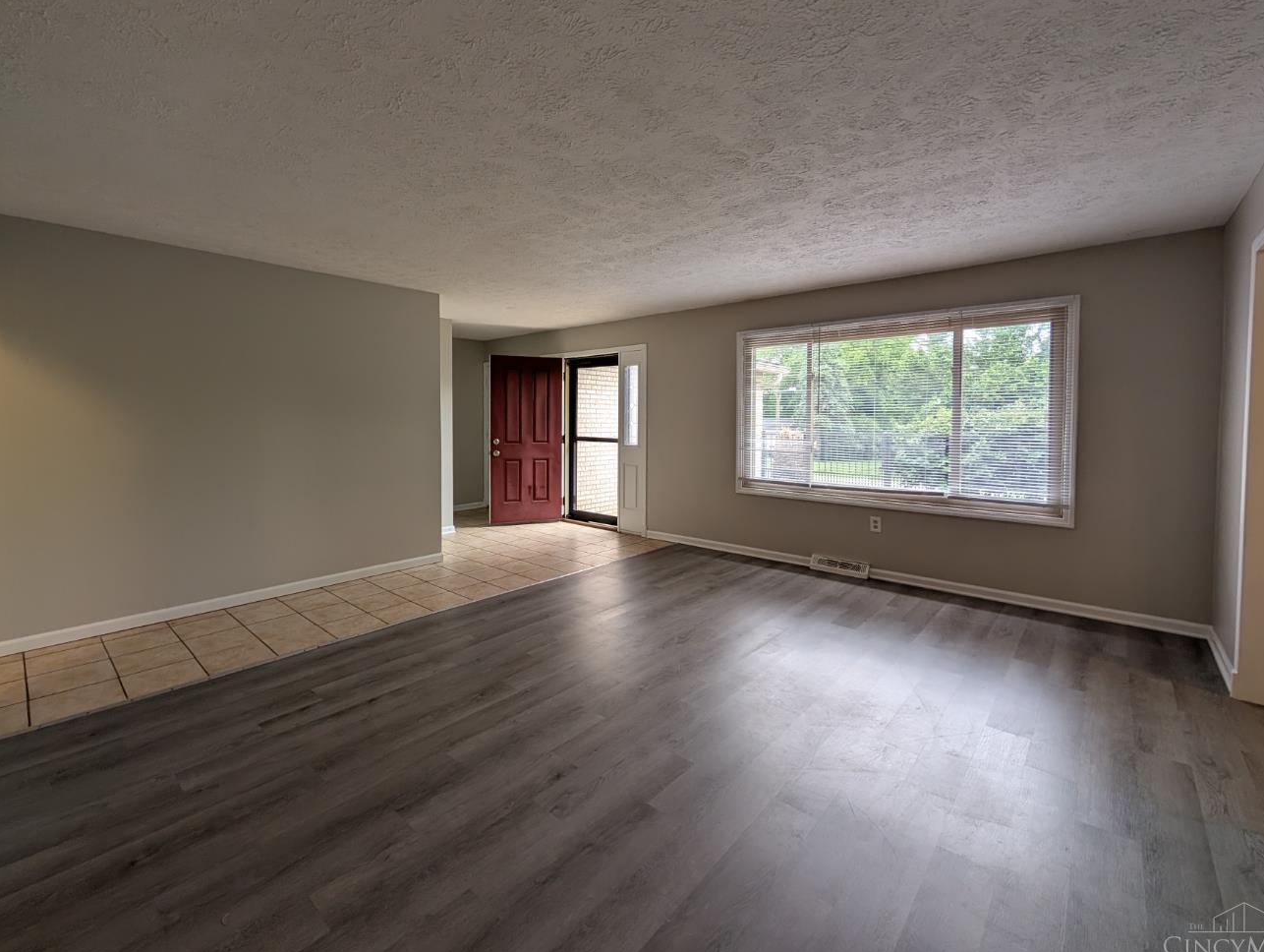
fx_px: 512
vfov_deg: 85.5
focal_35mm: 14
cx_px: 577
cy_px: 425
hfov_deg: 101.7
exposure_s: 1/51.8
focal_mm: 2.02
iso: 49
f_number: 1.7
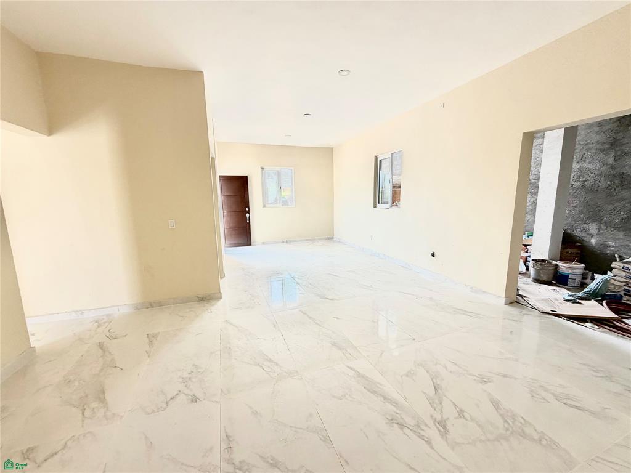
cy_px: 236
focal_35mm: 14
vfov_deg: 85.7
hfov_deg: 102.1
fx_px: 255
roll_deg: +2.2
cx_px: 316
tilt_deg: -7.6
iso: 40
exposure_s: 1/121
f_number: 2.2
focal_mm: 2.22
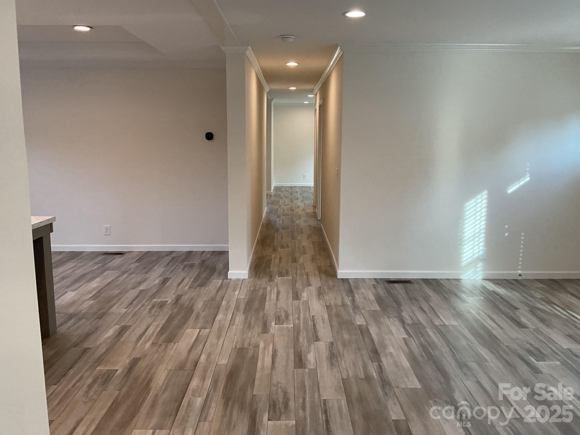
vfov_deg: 46.8
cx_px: 295
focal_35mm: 30
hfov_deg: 60.0
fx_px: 503
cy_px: 213
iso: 64
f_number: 1.8
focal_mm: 3
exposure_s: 1/120
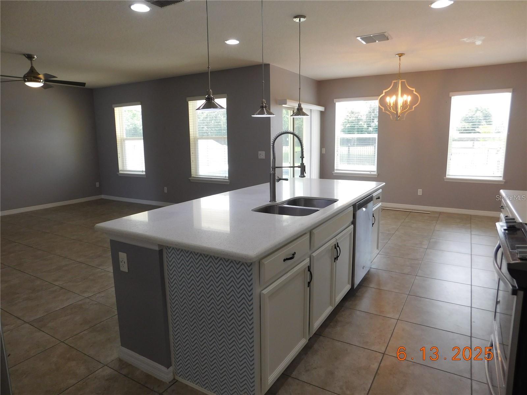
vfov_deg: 58.9
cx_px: 264
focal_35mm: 23
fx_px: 350
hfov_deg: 73.9
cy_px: 198
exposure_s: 1/80
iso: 125
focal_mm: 4
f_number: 3
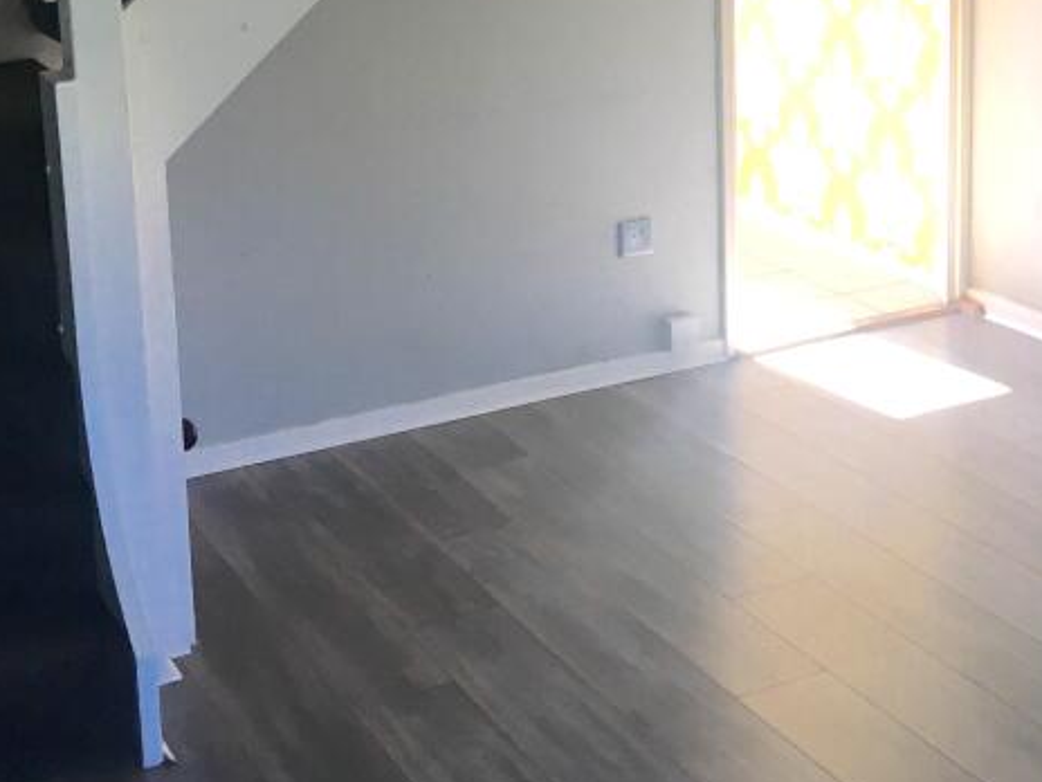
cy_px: 112
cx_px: 815
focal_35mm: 64
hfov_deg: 29.6
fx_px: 1927
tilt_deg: -11.3
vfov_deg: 22.5
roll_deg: +1.0
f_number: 2.2
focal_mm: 4.15
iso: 25
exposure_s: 1/33
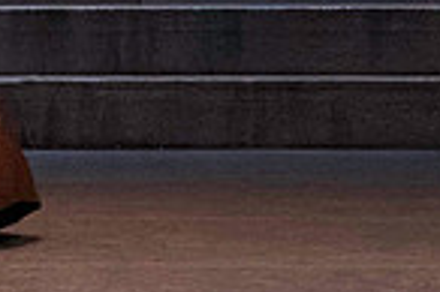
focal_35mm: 797
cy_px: -236
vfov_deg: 1.7
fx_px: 9730
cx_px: -235
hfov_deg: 2.6
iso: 12800
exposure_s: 1/400
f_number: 7.1
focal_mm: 200
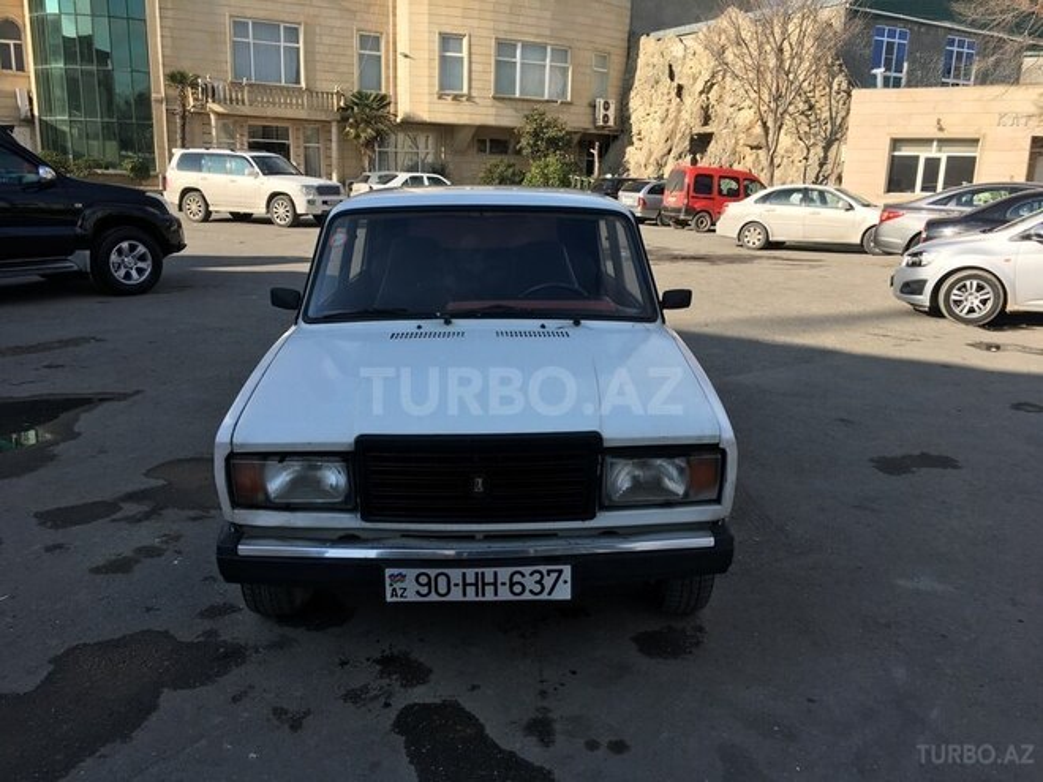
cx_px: 522
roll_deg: -1.8
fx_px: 874
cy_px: 391
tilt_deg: -12.9
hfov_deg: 61.7
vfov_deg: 48.2
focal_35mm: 29
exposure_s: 1/905
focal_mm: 4.15
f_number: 2.2
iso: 25
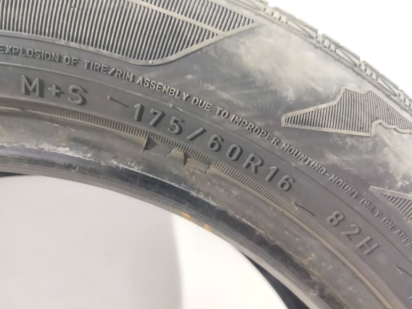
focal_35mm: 30
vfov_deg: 46.8
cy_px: 150
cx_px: 199
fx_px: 357
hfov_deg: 59.9
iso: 559
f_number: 1.79
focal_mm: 4.71
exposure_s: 1/20
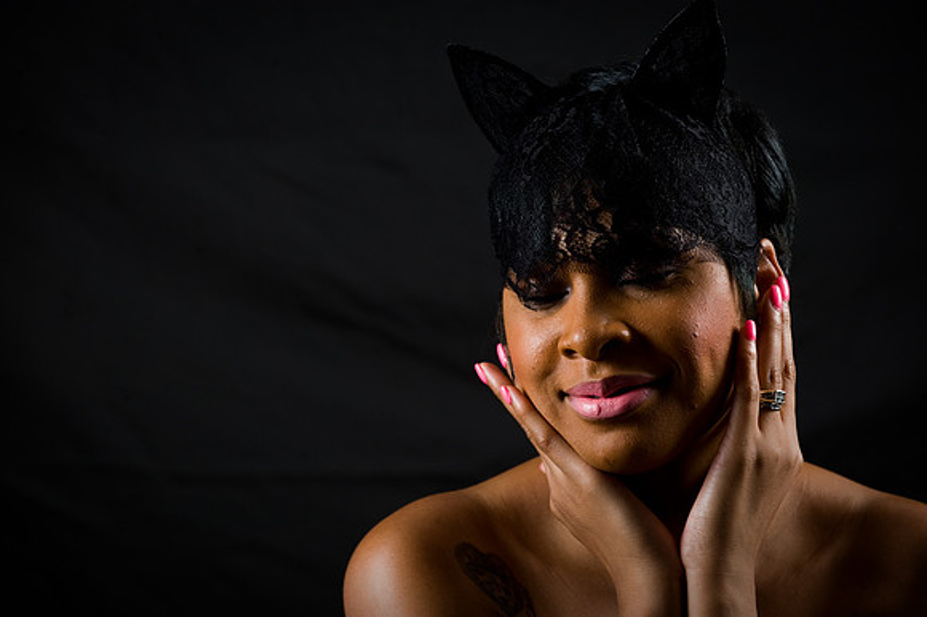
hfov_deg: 13.3
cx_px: 464
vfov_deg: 8.8
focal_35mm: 155
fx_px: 3989
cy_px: 308
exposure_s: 1/125
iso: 200
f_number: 5.6
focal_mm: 155
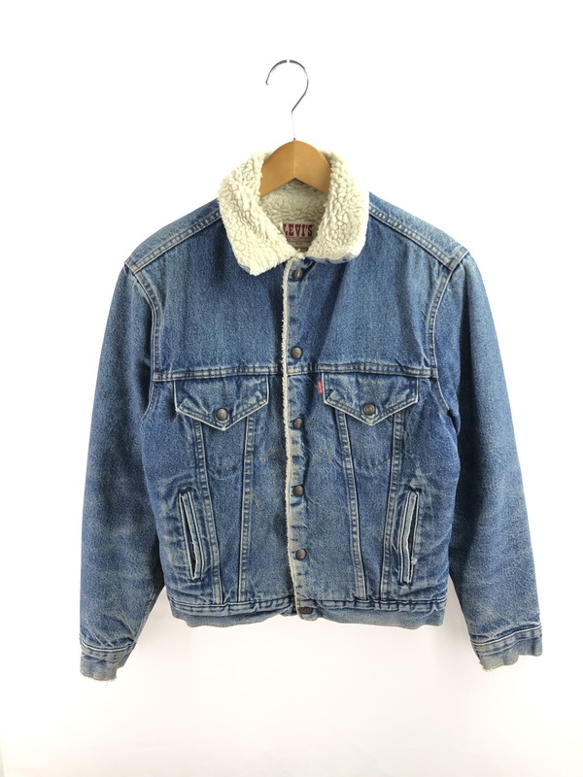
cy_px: 388
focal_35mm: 28
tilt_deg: -32.0
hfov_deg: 49.7
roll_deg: +2.0
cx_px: 292
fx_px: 629
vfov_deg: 63.4
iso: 25
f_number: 1.8
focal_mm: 4
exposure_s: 1/50
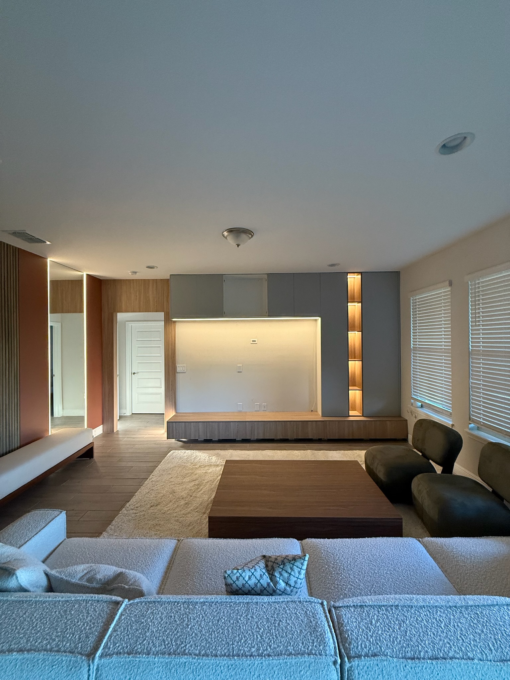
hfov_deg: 85.7
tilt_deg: +3.0
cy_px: 340
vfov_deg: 102.1
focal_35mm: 14
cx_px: 255
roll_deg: +0.9
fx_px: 275
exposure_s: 1/83
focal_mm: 2.22
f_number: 2.2
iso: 320
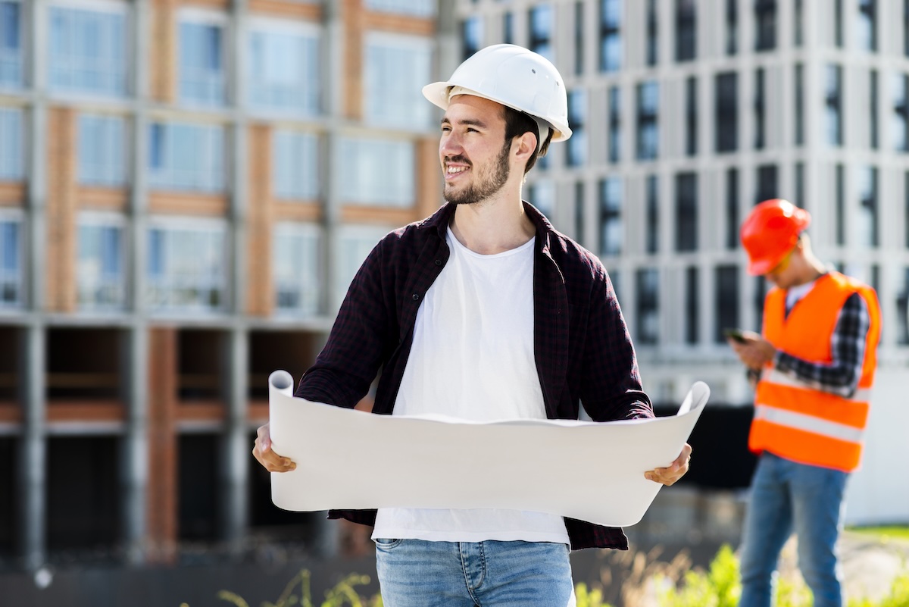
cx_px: 454
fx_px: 2147
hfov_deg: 23.9
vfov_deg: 16.1
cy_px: 304
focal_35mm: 85
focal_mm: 85
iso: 250
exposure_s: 1/640
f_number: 3.2
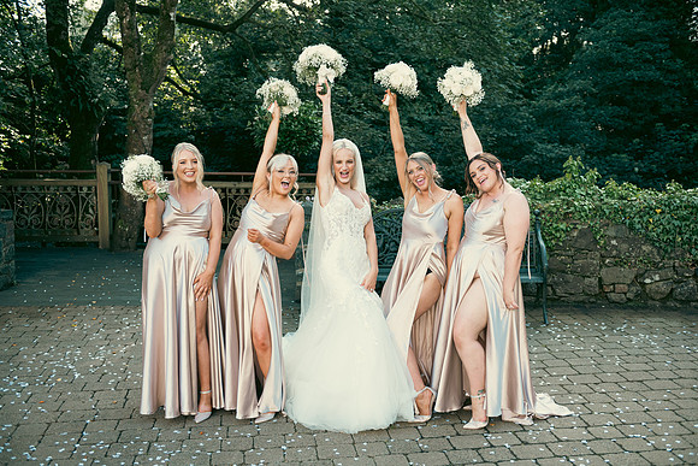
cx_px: 349
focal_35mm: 38
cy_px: 233
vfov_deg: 35.1
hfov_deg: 50.7
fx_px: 737
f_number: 3.5
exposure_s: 1/160
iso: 125
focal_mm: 38
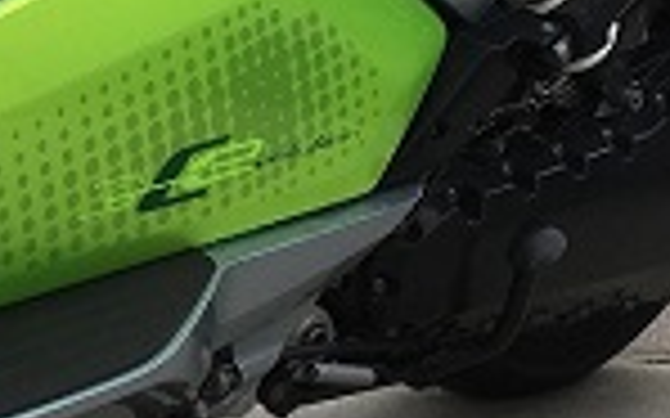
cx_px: -297
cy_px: -115
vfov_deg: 8.8
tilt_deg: -8.5
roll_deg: +2.2
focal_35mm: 146
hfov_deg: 13.6
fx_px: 2665
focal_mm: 4.15
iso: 25
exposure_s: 1/379
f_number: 2.2
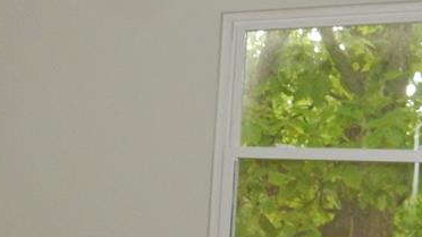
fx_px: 839
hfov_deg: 25.7
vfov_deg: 15.6
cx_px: -67
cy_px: 263
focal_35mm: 75
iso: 360
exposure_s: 1/30
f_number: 3.7
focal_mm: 4.5
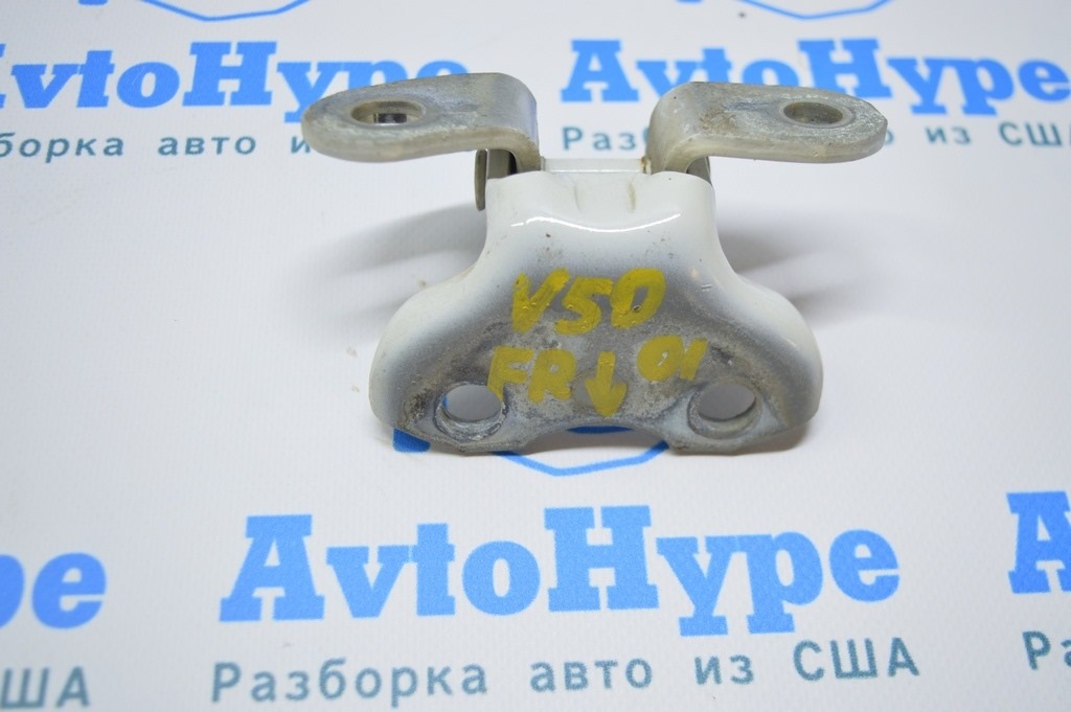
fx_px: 1204
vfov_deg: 33.0
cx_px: 536
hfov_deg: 48.0
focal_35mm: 40
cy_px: 356
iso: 400
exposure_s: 1/50
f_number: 4
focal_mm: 27
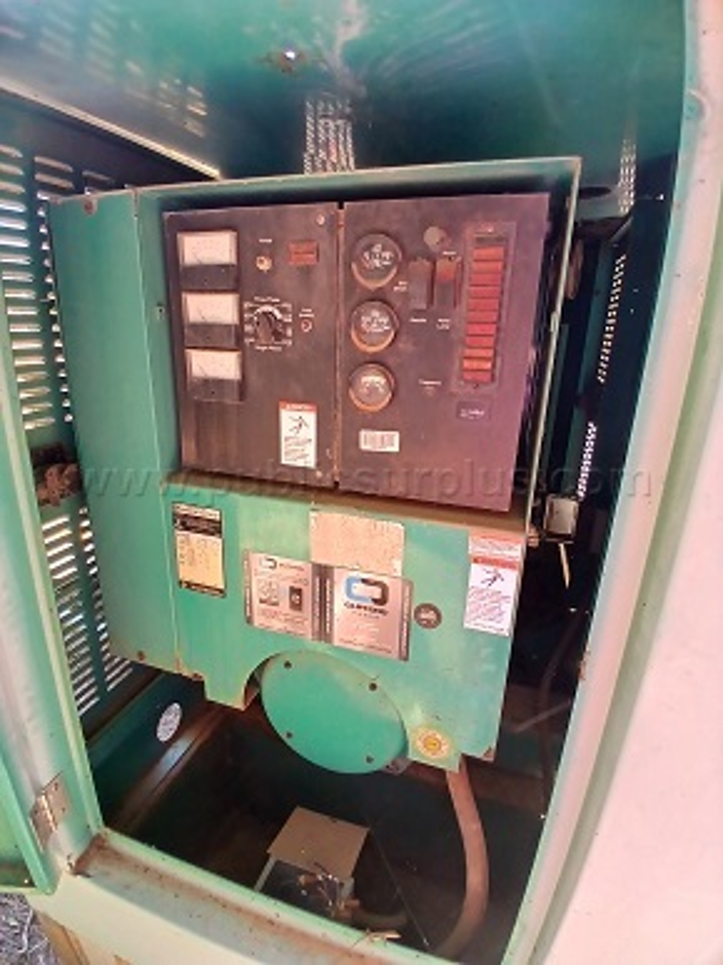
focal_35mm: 17
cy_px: 482
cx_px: 362
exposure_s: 1/60
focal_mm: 1.4
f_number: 2.2
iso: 50
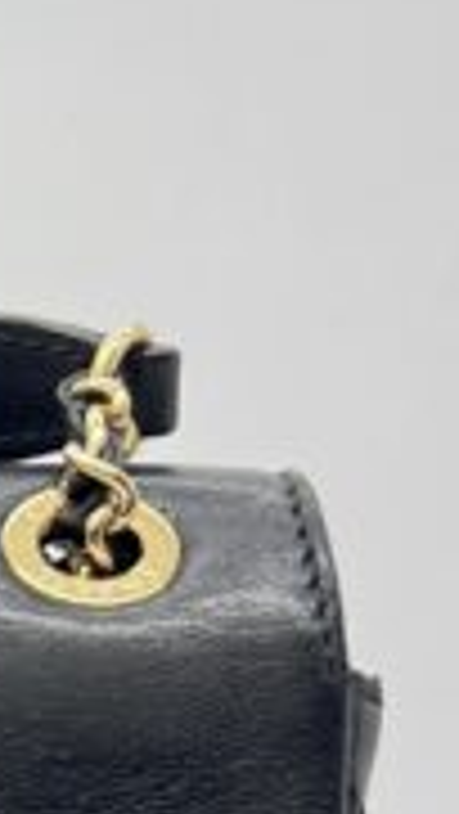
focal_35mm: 160
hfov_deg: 6.9
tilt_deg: -6.6
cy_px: 1120
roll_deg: +0.0
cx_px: -860
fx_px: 3457
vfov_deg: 12.9
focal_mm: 5.7
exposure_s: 1/112
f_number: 1.5
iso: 32
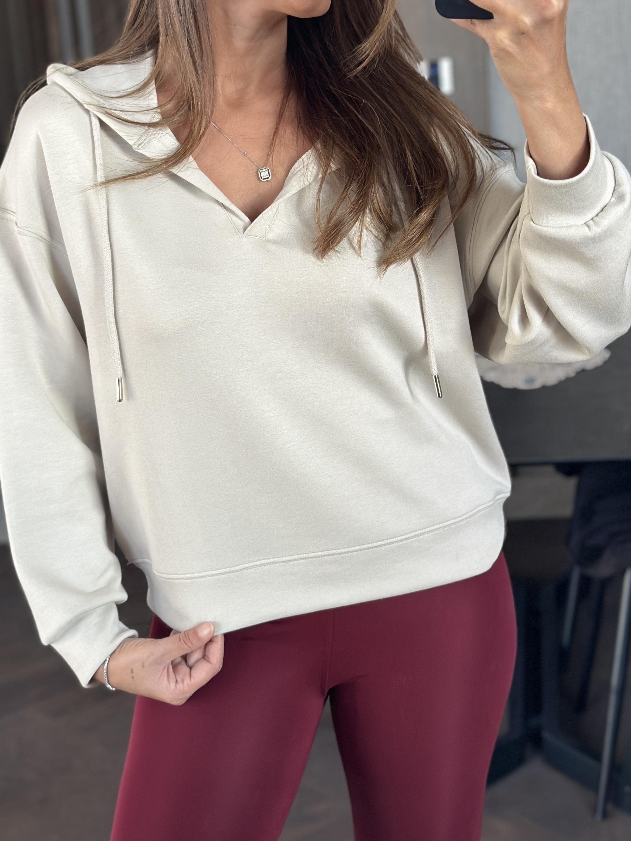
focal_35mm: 70
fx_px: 1701
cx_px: 298
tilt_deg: -17.3
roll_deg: +6.1
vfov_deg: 27.6
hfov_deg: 21.0
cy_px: 276
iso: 125
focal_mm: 6.86
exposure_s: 1/85
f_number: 1.78
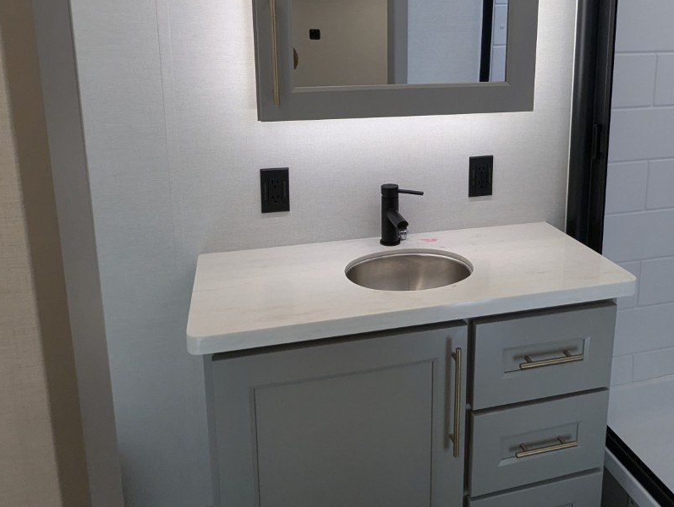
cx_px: 384
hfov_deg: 63.1
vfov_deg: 48.2
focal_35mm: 28
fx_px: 546
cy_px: 134
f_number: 2.2
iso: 211
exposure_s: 1/166
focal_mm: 2.35
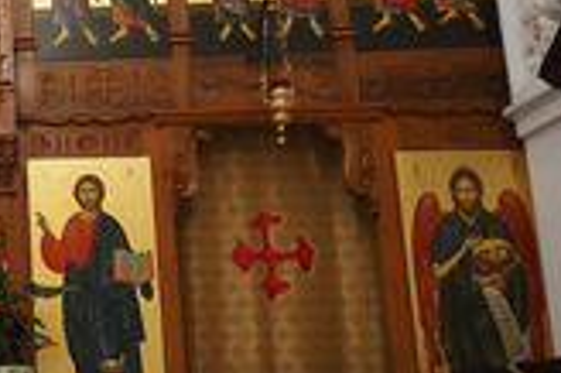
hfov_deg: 22.1
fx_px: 1183
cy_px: 115
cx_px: -280
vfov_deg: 17.8
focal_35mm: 76
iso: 1600
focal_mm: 12
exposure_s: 1/60
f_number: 2.8
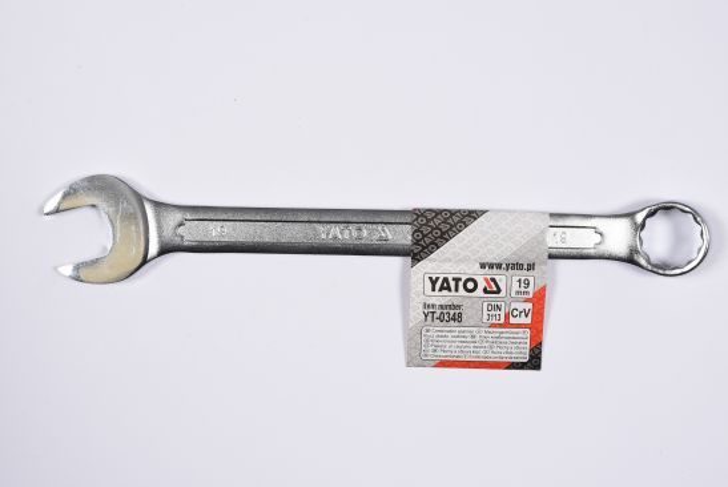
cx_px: 364
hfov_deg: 27.0
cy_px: 244
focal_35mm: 75
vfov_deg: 18.2
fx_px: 1518
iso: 250
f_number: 14
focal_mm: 50
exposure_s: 1/125
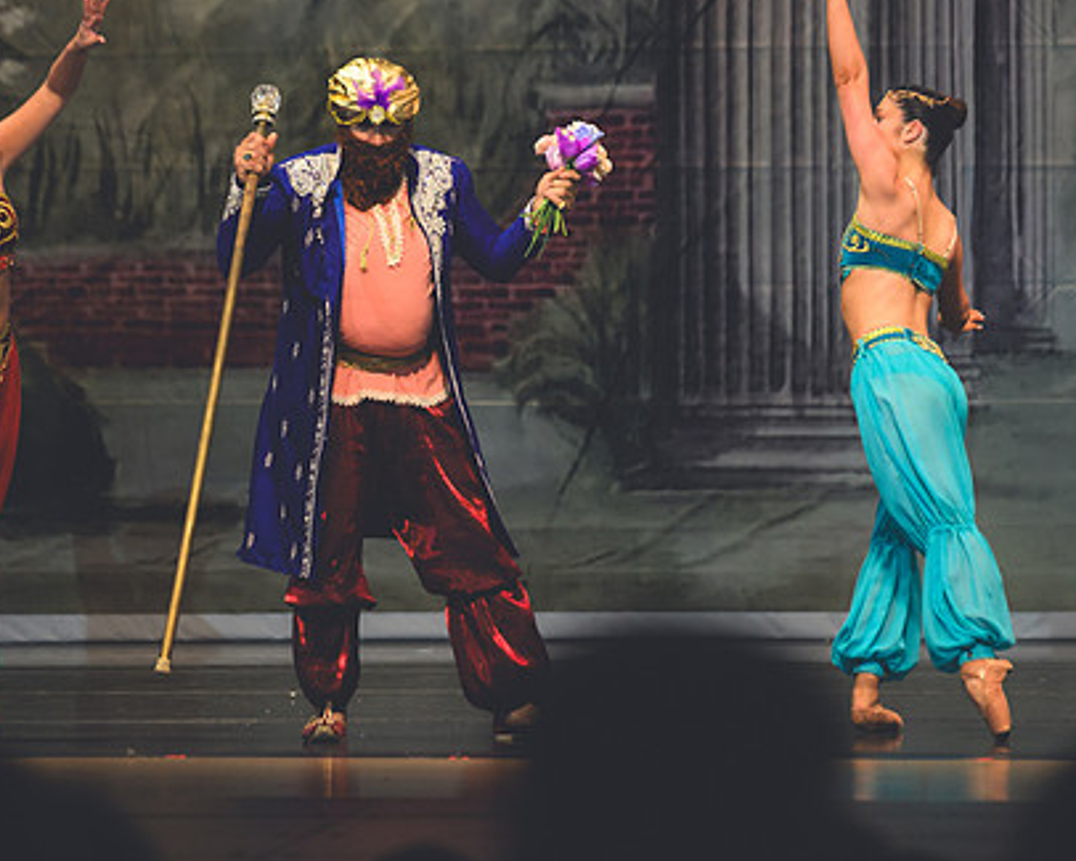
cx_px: 417
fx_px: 10894
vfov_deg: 4.5
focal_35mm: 342
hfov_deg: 5.7
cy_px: 364
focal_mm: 160
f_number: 2.8
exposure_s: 1/500
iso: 900
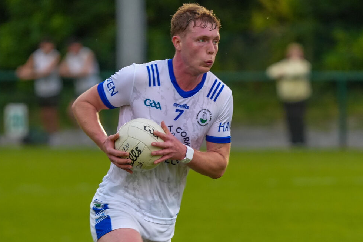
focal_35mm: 513
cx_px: 197
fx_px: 5172
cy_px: 130
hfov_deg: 4.0
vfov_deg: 2.7
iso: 4000
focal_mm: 419
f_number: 6.3
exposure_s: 1/800
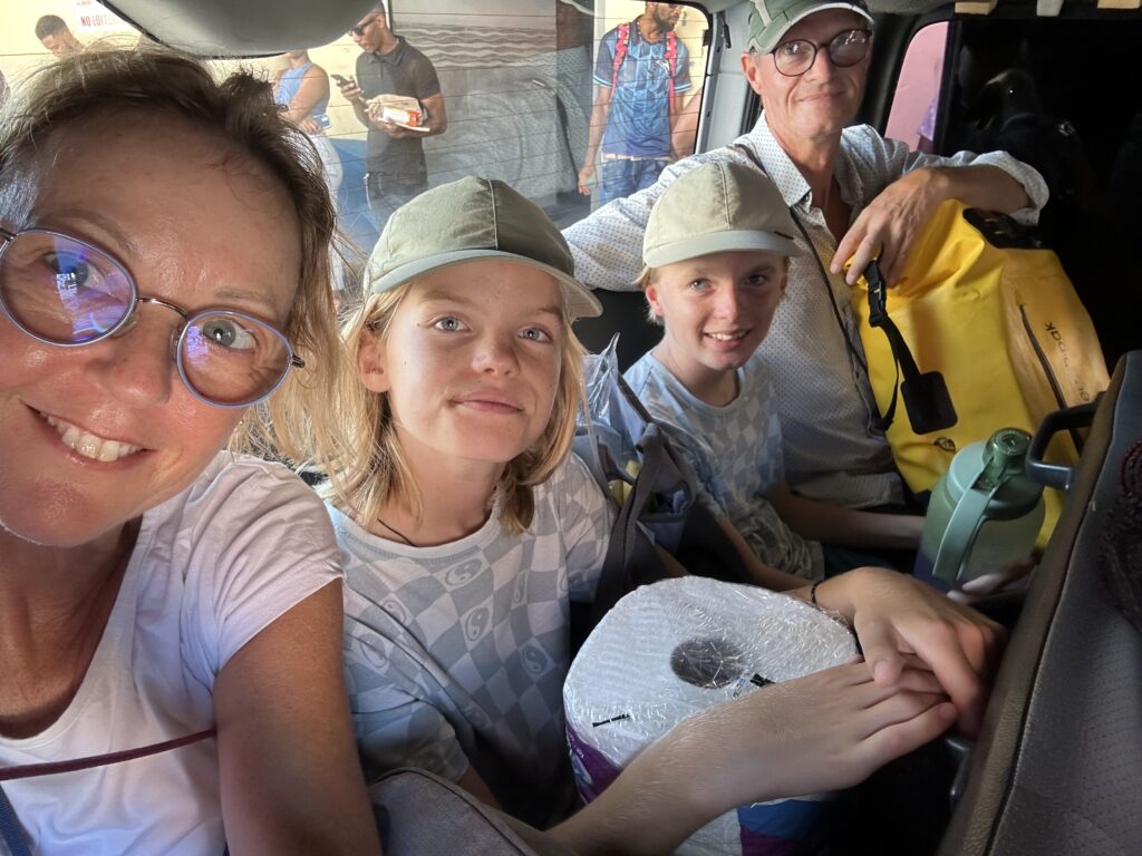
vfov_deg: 58.9
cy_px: 428
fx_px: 759
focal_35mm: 23
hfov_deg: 73.9
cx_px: 571
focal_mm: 2.69
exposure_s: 1/60
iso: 100
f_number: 1.9
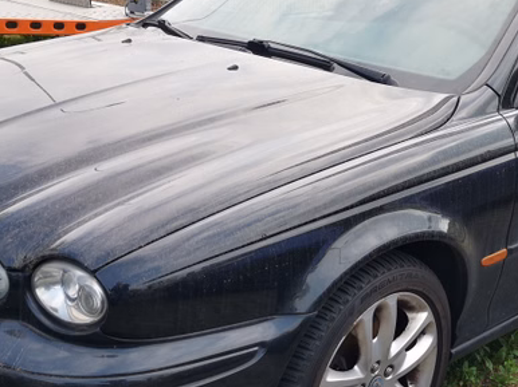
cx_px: 301
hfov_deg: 34.3
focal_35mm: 56
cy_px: 200
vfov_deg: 26.1
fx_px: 837
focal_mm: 5.58
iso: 50
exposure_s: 1/736
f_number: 1.8
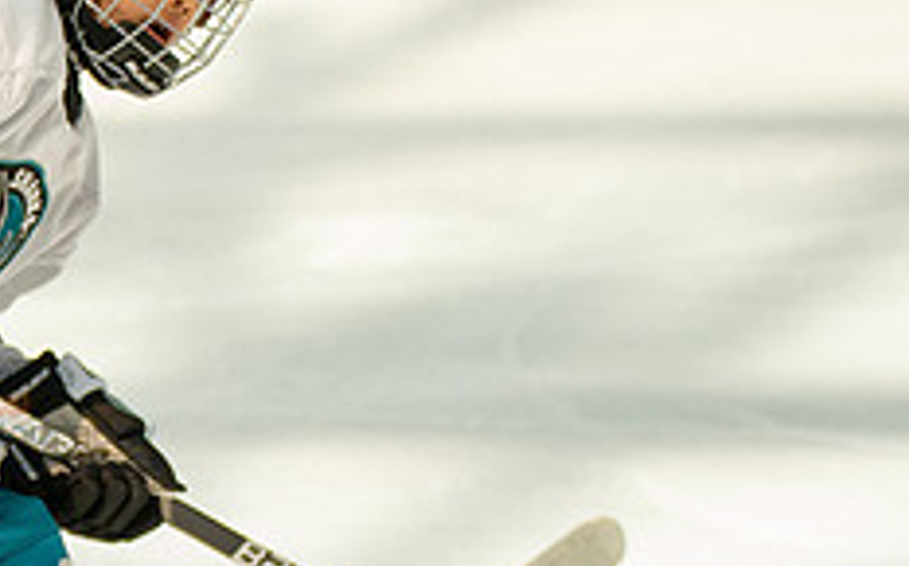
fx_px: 10367
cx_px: -269
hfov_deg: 5.0
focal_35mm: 419
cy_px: 264
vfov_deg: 3.1
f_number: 3.2
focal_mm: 120
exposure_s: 1/4000
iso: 1600
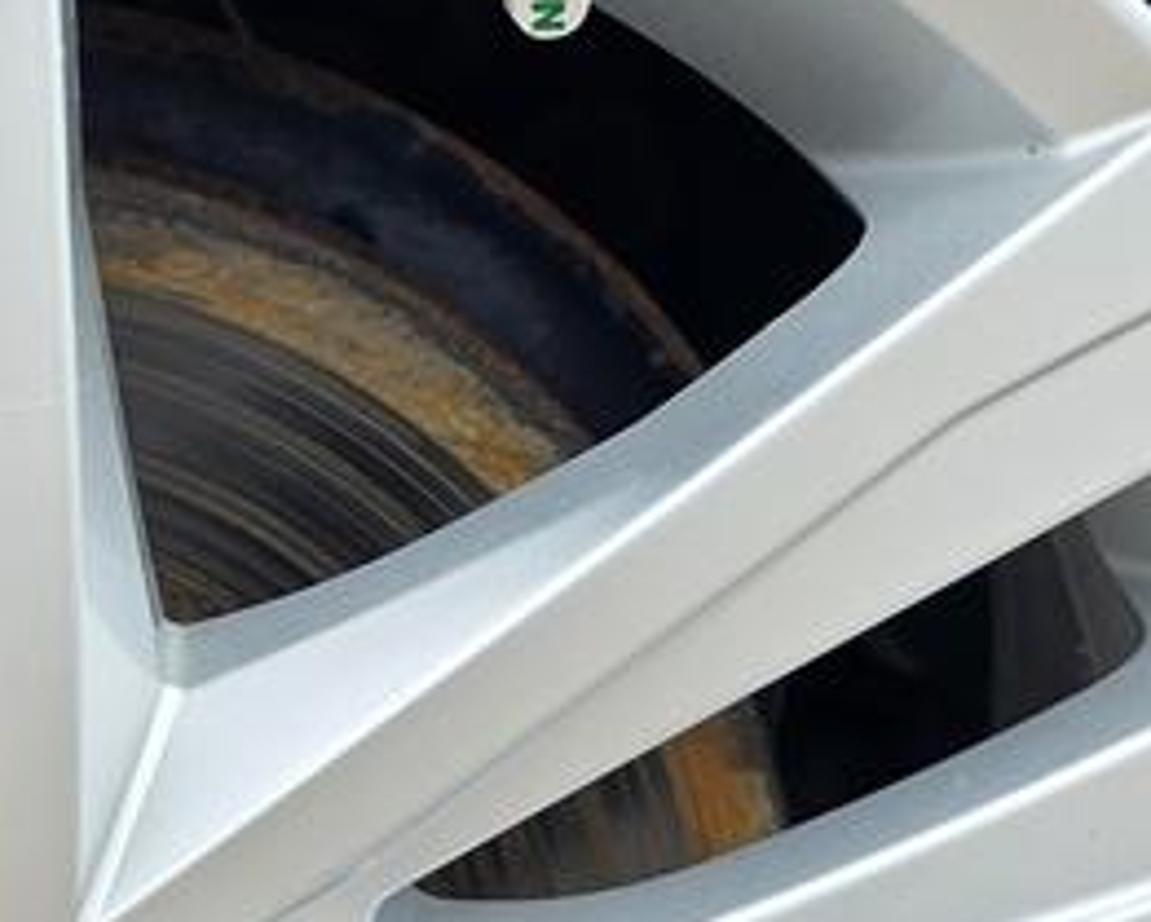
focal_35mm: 110
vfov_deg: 14.0
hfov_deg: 16.8
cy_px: 723
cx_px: -181
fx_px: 3749
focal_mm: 6.3
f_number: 1.7
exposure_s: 1/359
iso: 25
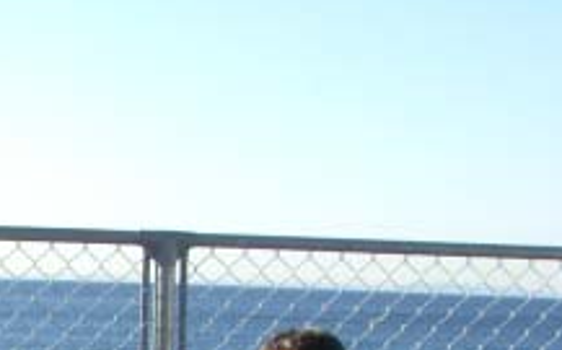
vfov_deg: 10.5
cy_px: 552
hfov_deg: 16.7
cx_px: -135
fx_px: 1820
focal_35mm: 119
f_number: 4.3
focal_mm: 6.2
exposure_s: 1/320
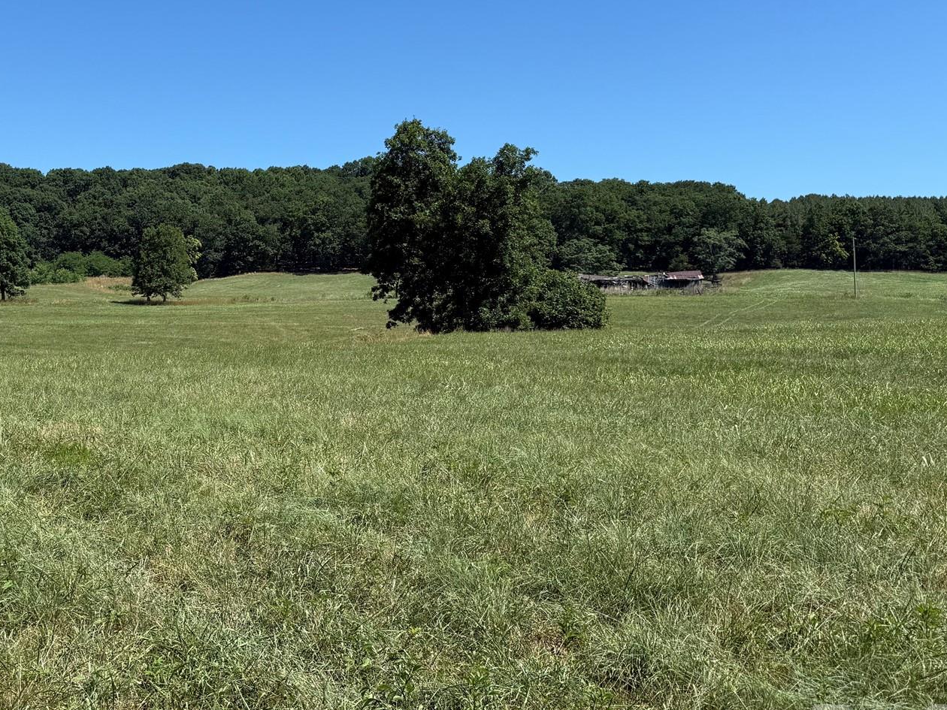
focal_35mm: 39
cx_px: 283
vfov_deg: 36.6
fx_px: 1067
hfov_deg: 46.7
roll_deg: -0.4
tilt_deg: +2.2
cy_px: 275
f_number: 1.78
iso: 80
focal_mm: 6.76
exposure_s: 1/3759
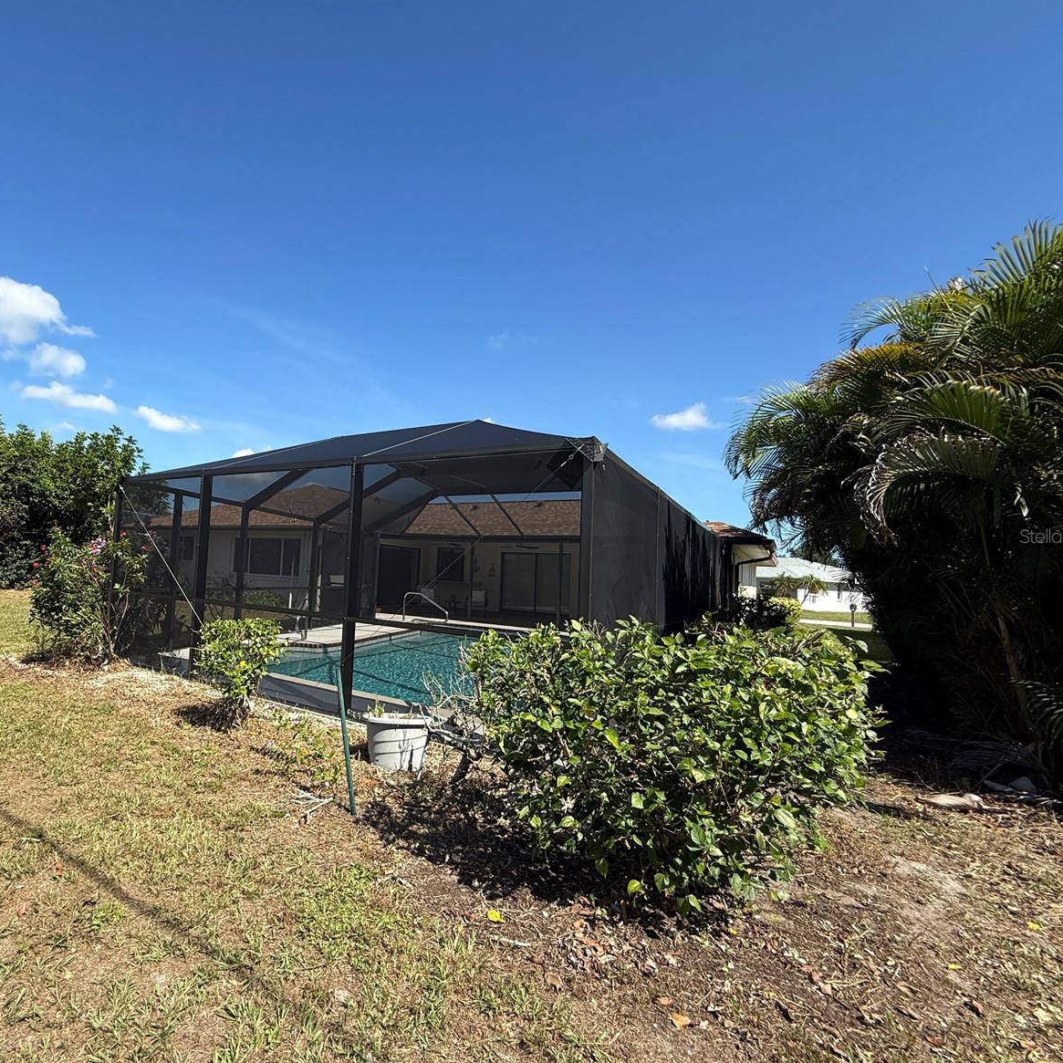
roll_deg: -3.4
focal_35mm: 17
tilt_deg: +4.2
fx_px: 591
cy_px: 536
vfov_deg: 84.0
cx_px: 376
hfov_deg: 81.8
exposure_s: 1/1285
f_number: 2.2
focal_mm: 2.22
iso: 50
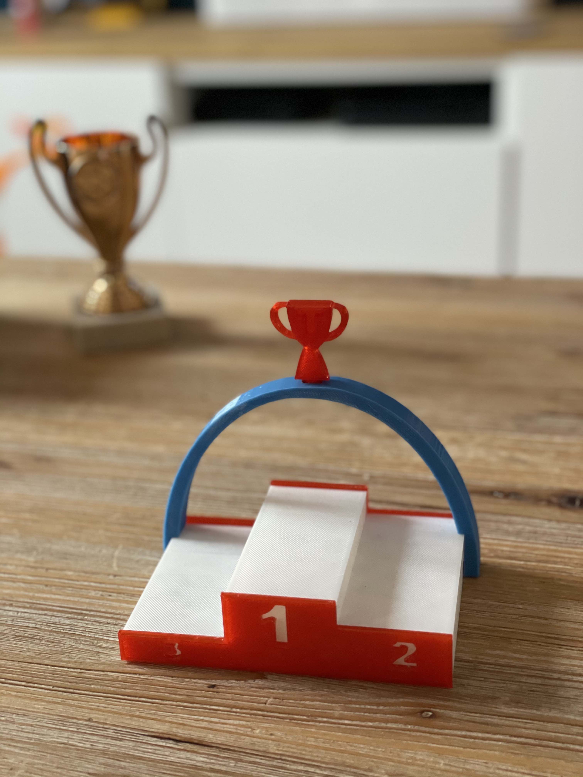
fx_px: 1168
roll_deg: +3.4
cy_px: 388
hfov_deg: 28.0
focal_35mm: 52
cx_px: 292
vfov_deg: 36.8
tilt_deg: -23.5
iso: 250
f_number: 2
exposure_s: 1/33
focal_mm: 6
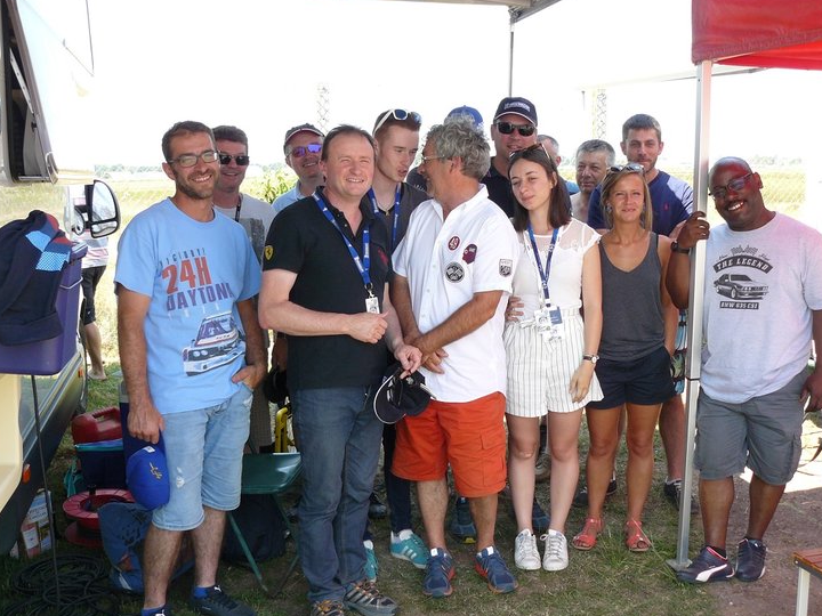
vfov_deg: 35.9
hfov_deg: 46.8
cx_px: 433
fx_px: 950
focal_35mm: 40
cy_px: 334
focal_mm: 6
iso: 100
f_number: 4
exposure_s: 1/100
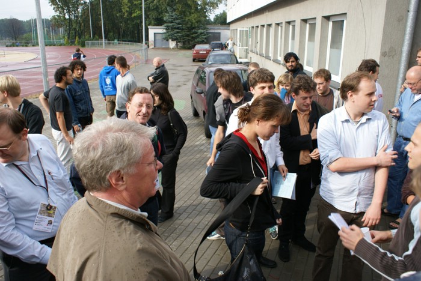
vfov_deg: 43.7
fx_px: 351
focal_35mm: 30
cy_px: 140
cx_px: 210
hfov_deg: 61.9
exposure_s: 1/200
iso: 100
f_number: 5.6
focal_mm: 20
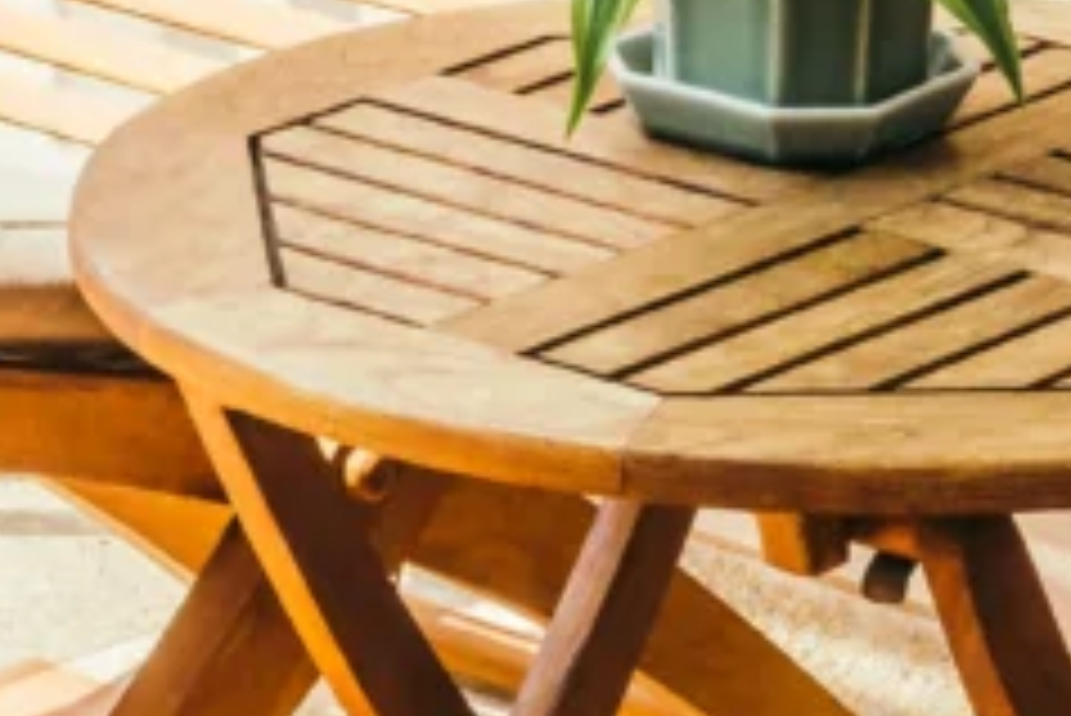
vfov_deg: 5.3
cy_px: 299
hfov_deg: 8.0
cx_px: 220
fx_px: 7680
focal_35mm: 258
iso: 125
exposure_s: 1/100
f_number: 8
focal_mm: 22
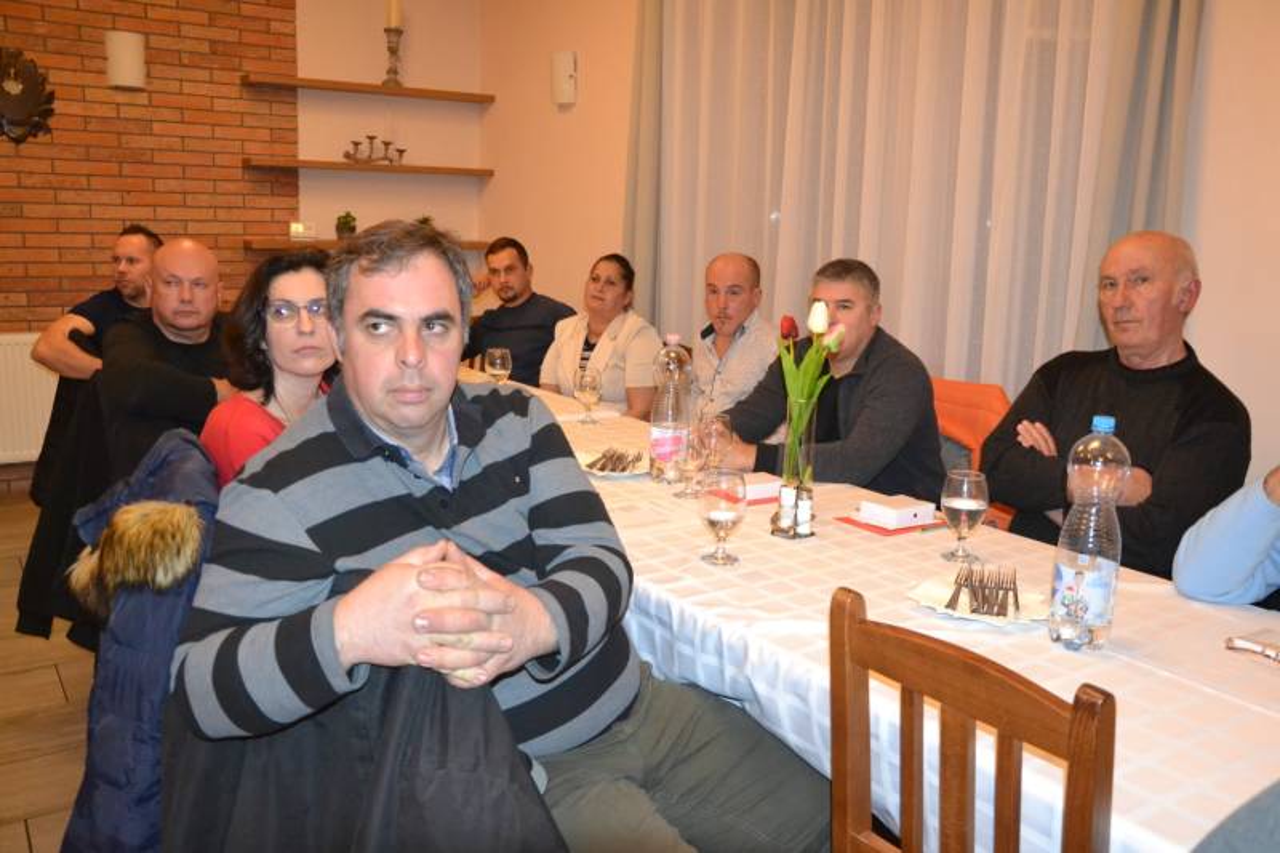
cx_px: 640
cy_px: 426
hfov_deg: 67.4
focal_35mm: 27
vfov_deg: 47.9
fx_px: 960
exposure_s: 1/60
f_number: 3.5
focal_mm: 18
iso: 3200
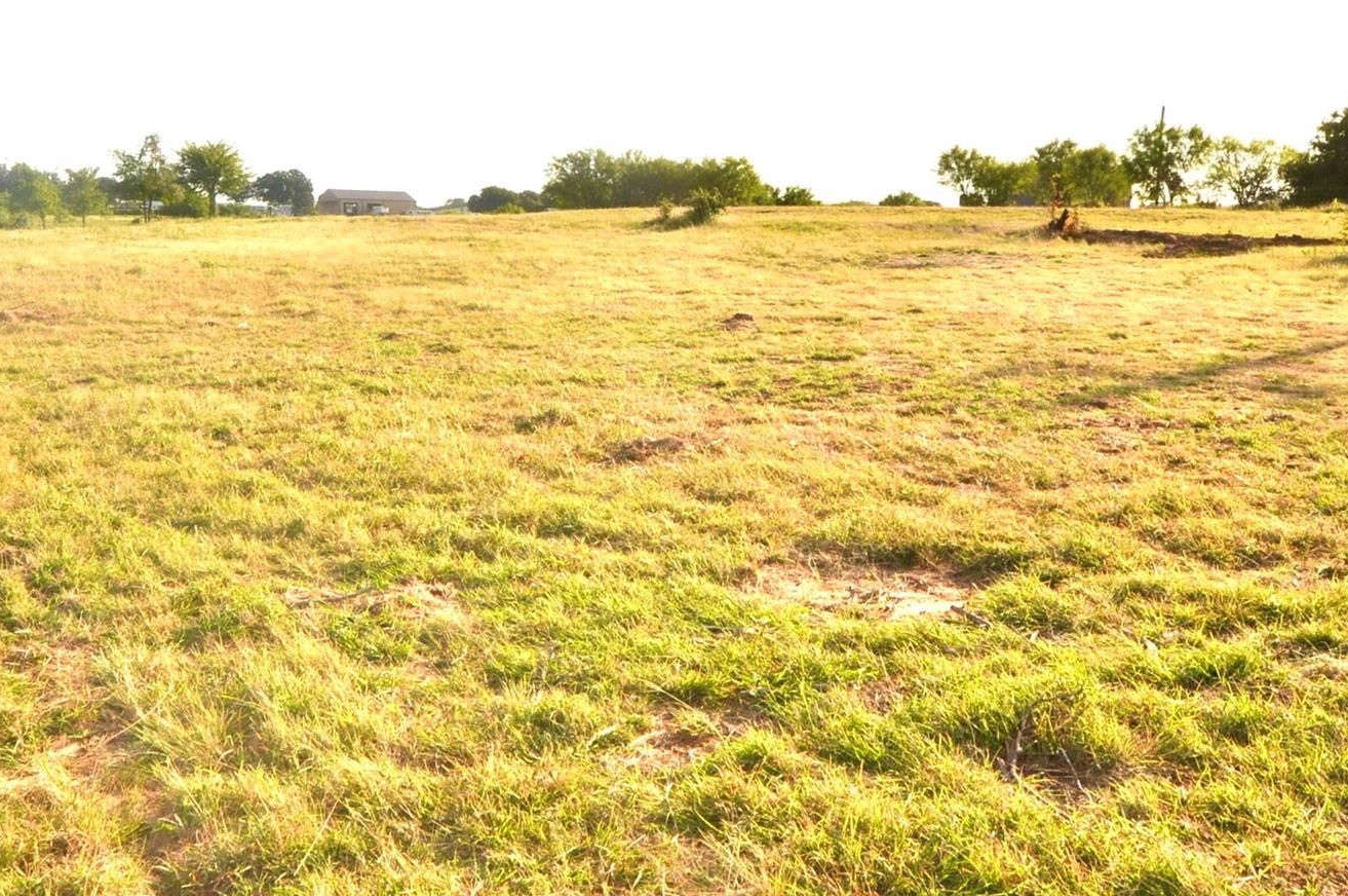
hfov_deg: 48.7
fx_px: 1488
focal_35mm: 40
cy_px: 427
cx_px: 599
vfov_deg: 33.5
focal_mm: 17
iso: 200
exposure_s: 1/200
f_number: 16
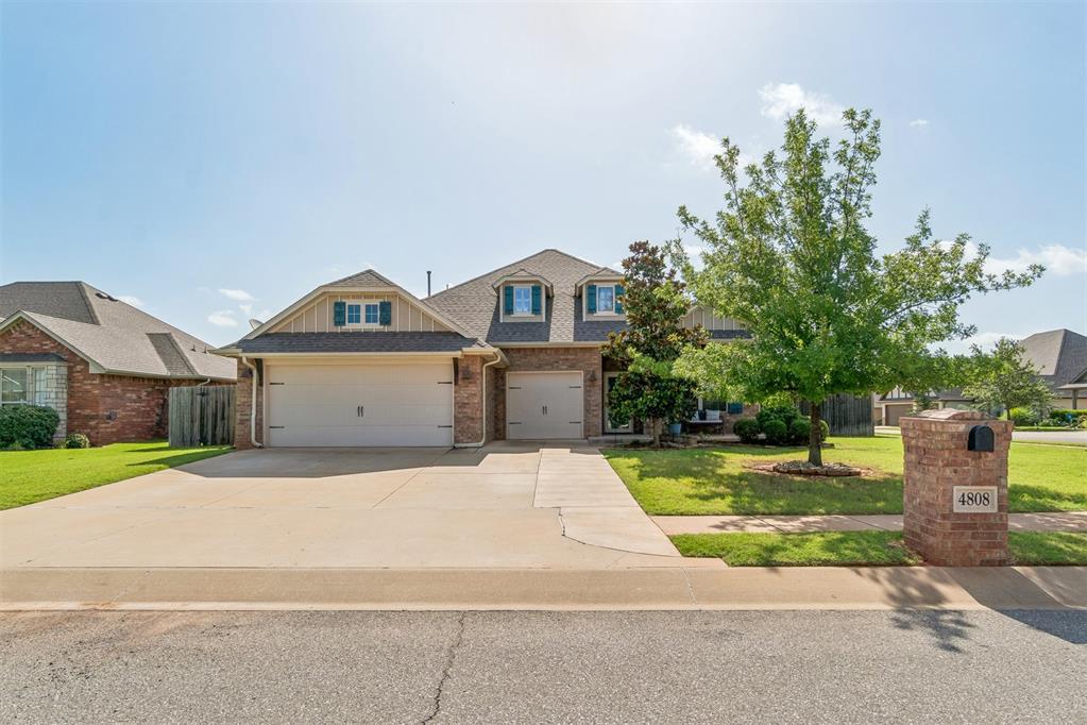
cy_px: 362
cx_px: 544
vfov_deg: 63.2
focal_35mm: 20
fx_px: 589
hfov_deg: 85.4
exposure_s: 1/500
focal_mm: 13
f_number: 9
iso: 100
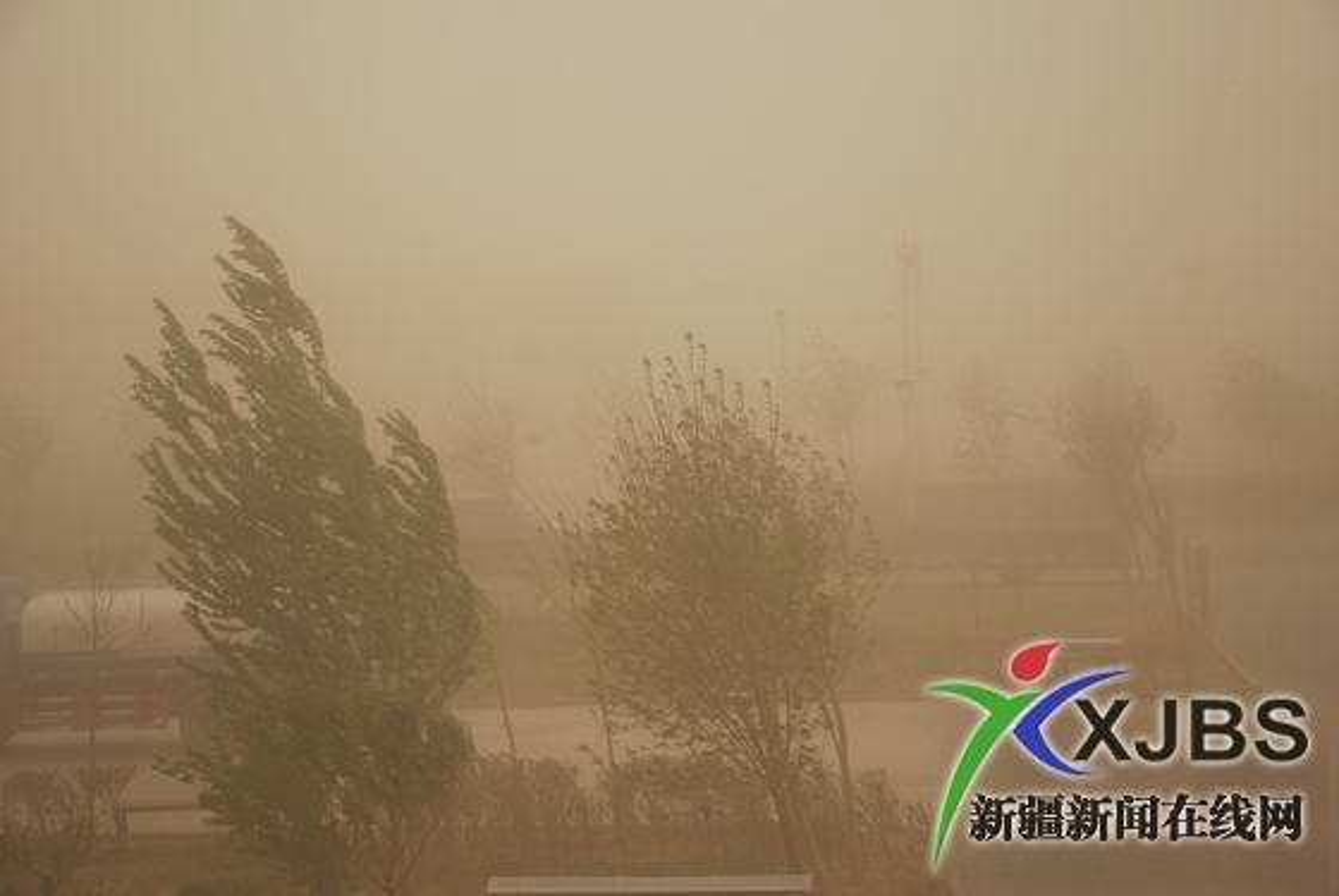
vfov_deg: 17.5
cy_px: 448
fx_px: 2905
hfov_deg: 26.0
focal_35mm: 78
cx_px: 670
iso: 100
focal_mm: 52
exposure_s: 1/125
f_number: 5.6
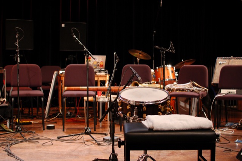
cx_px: 121
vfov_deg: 25.7
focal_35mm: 52
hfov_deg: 37.9
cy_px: 80
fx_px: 352
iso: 800
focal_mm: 35
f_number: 3.5
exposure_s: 1/50
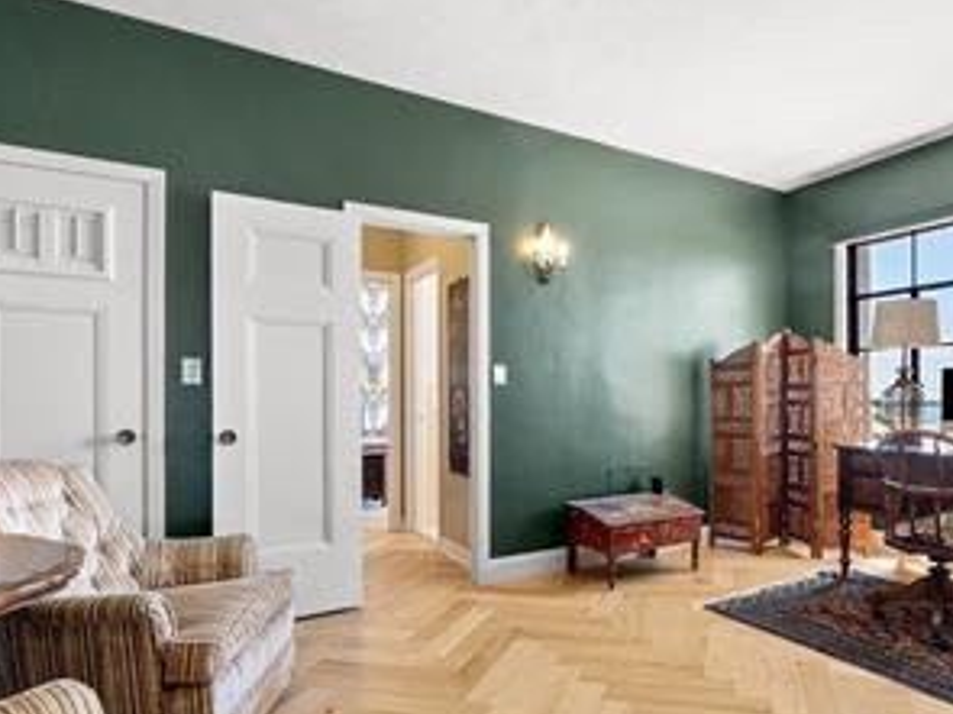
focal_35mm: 22
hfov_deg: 74.9
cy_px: 397
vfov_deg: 60.9
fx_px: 605
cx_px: 604
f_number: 8
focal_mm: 10
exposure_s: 1/5
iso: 400
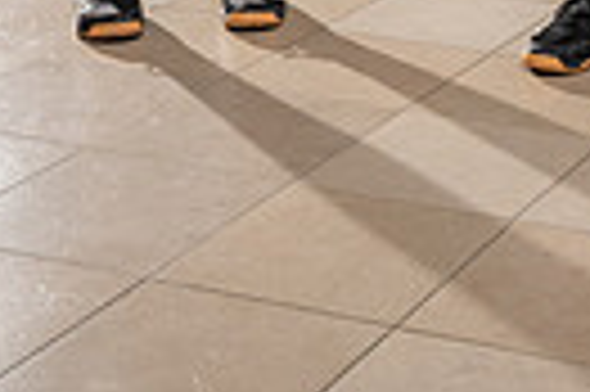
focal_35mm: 110
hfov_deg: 18.1
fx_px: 1801
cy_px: -568
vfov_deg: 10.6
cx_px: 613
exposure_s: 1/250
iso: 800
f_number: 8
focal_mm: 32
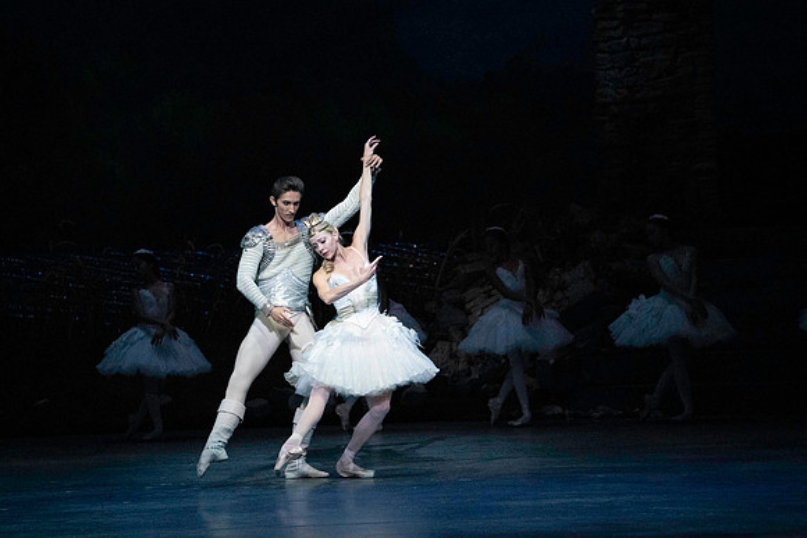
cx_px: 404
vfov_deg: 6.9
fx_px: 4484
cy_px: 269
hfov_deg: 10.3
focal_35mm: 200
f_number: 5
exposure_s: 1/400
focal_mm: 200
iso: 25600
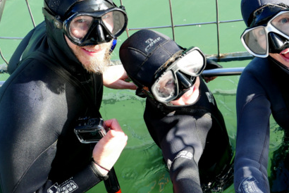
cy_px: 73
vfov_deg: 21.6
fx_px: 506
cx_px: 185
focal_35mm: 63
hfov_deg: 31.7
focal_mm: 15.76
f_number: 3.2
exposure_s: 1/250
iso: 125
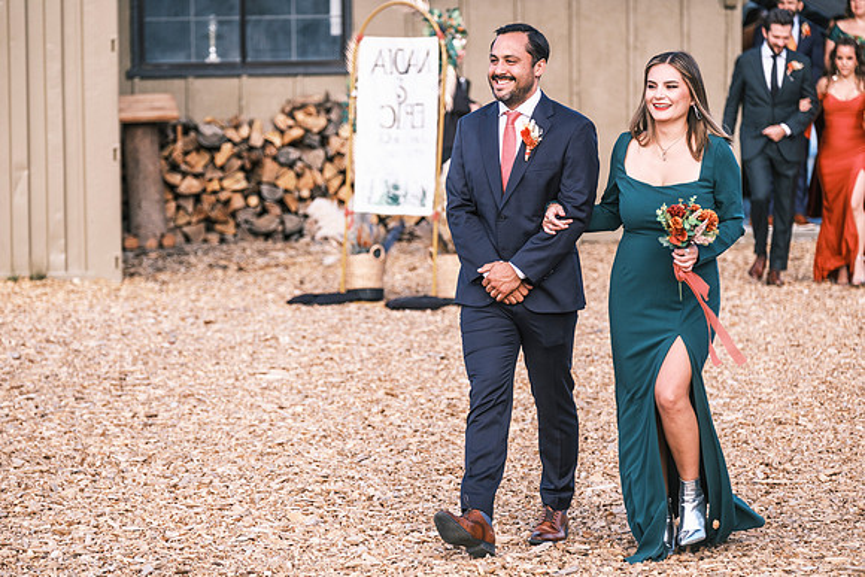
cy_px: 288
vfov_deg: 8.6
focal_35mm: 159
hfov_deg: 12.9
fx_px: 3821
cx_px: 432
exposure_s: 1/900
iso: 400
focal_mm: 106
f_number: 2.8
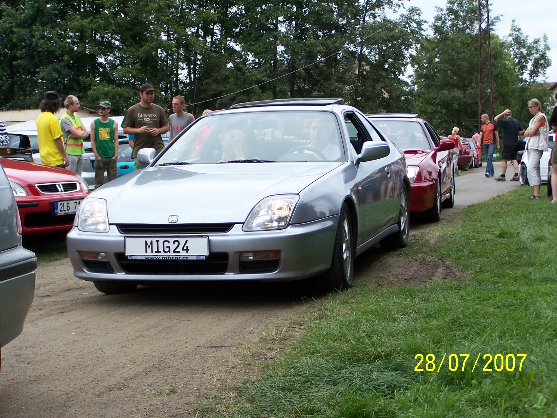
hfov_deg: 29.0
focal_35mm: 67
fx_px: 1078
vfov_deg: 21.9
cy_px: 209
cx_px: 278
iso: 80
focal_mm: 11.1
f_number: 3.2
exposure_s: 1/500
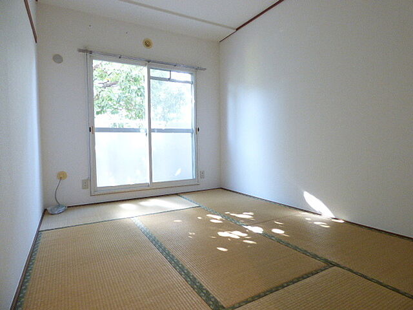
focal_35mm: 20
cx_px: 206
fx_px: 239
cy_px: 155
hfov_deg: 81.7
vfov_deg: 66.0
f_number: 2.8
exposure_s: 1/15
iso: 400
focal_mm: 3.58
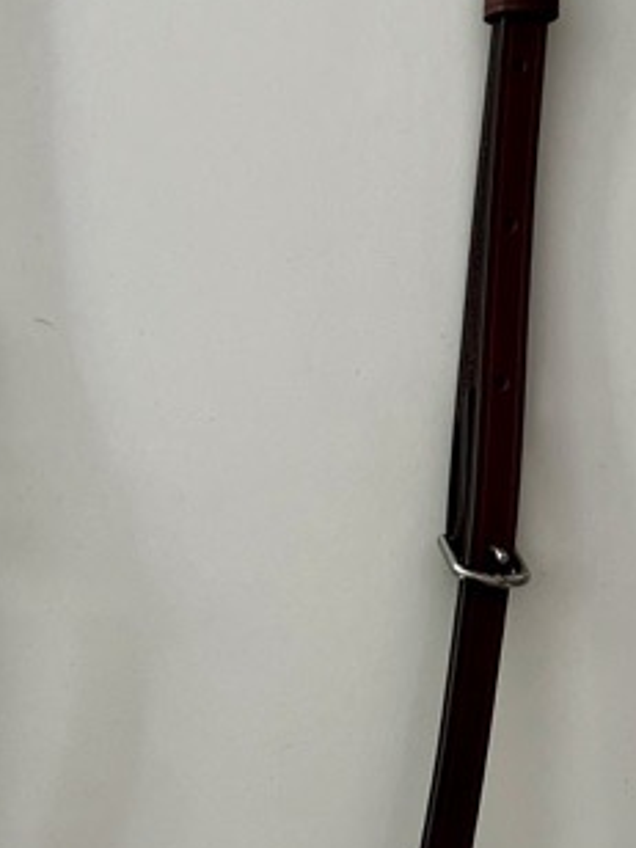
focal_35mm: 76
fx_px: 1862
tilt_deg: -84.2
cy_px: 496
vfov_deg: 25.6
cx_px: 70
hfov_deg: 19.1
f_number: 1.5
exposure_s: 1/108
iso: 125
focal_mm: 5.7
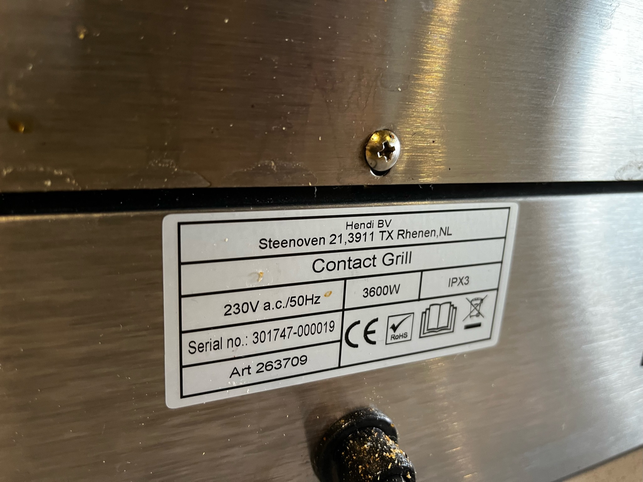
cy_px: 241
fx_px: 483
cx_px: 322
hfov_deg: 67.3
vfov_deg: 53.0
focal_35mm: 26
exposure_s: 1/50
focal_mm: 5.1
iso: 200
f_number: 1.6
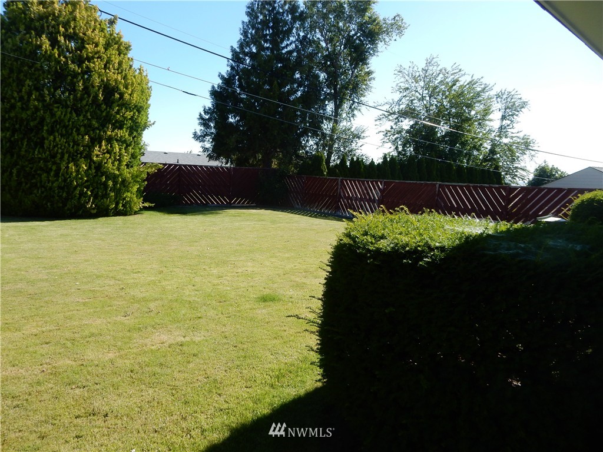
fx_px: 435
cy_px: 226
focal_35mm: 25
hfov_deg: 69.4
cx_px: 302
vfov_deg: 54.9
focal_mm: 4.5
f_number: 3.7
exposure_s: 1/800
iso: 125
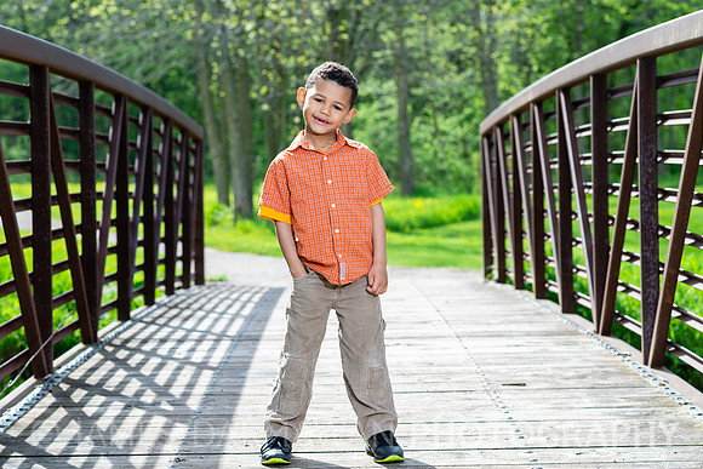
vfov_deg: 15.3
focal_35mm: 89
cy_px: 235
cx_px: 362
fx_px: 1745
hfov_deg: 22.8
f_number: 5
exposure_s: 1/200
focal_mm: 85
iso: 100
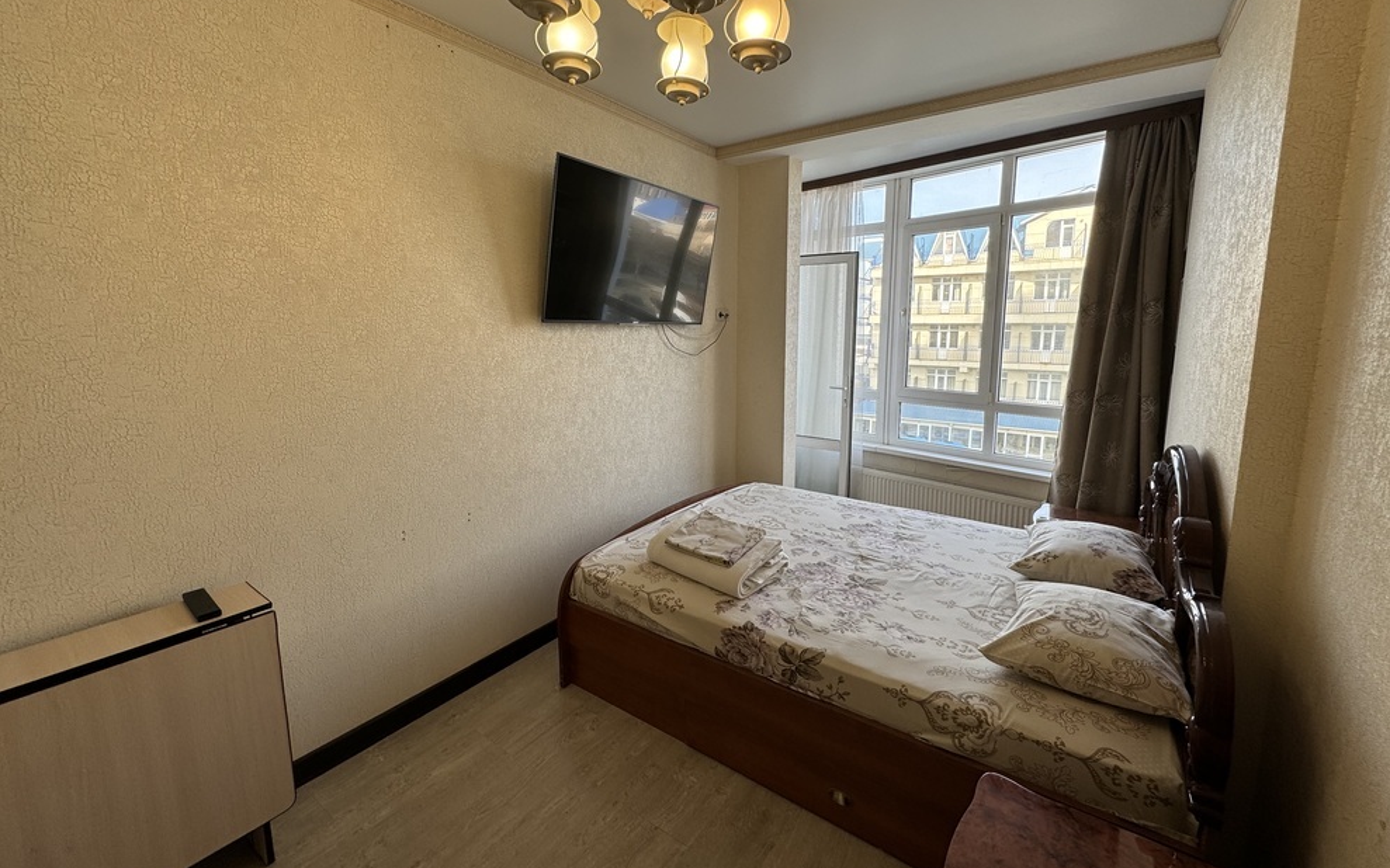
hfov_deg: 101.5
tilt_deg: -7.6
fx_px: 568
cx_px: 701
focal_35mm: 15
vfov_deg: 74.7
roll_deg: +0.2
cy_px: 405
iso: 40
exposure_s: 1/158
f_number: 2.2
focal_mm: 2.22
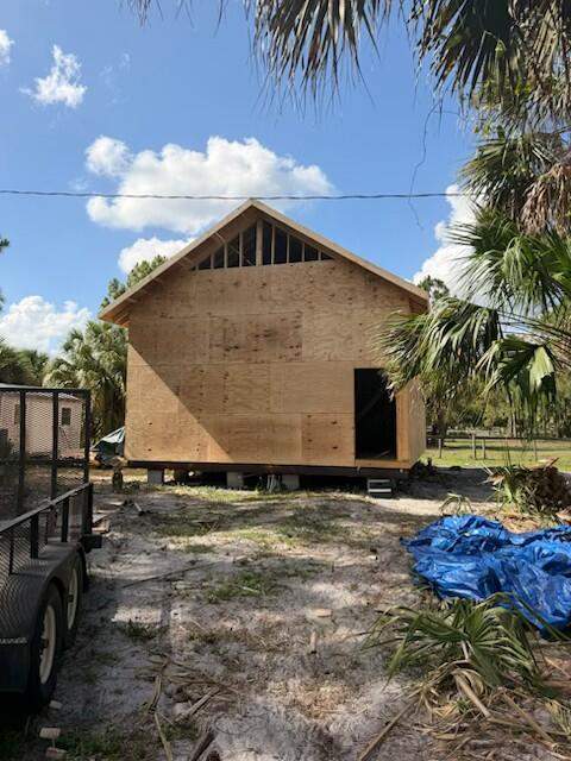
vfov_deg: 71.6
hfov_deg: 56.8
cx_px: 286
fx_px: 528
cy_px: 380
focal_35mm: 24
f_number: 1.78
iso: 100
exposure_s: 1/4167
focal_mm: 6.76
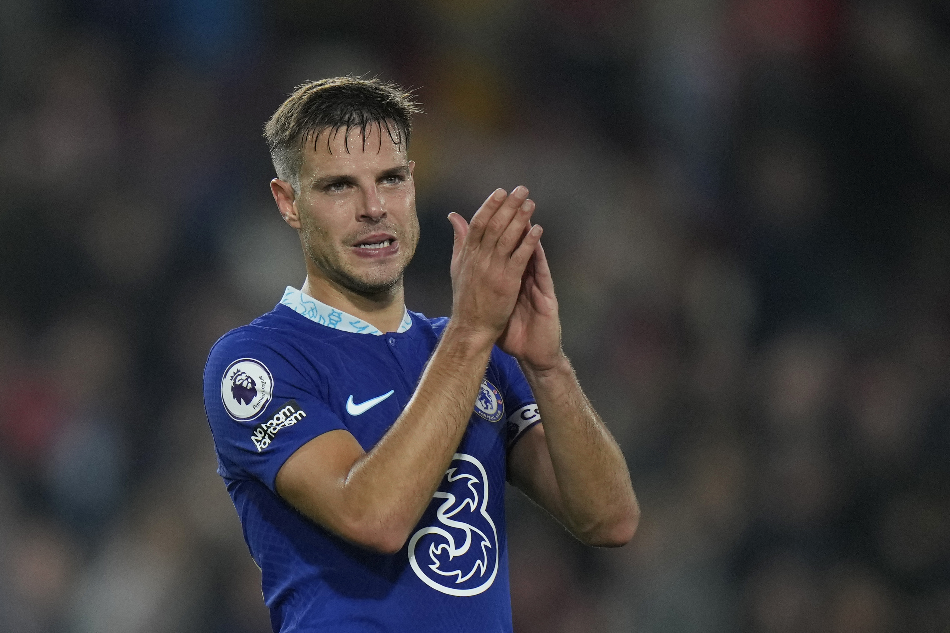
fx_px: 15832
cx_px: 475
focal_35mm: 600
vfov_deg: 2.3
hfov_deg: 3.4
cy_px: 316
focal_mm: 400
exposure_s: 1/1600
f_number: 2.8
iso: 2000
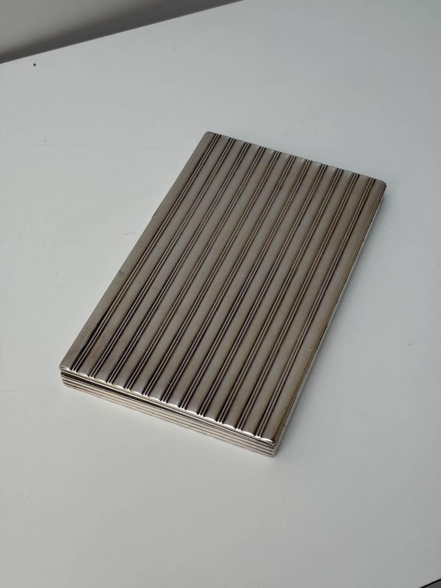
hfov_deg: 28.0
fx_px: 883
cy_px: 294
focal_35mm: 52
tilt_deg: -50.3
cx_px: 220
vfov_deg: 36.8
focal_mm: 5.96
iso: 32
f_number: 1.6
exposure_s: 1/557
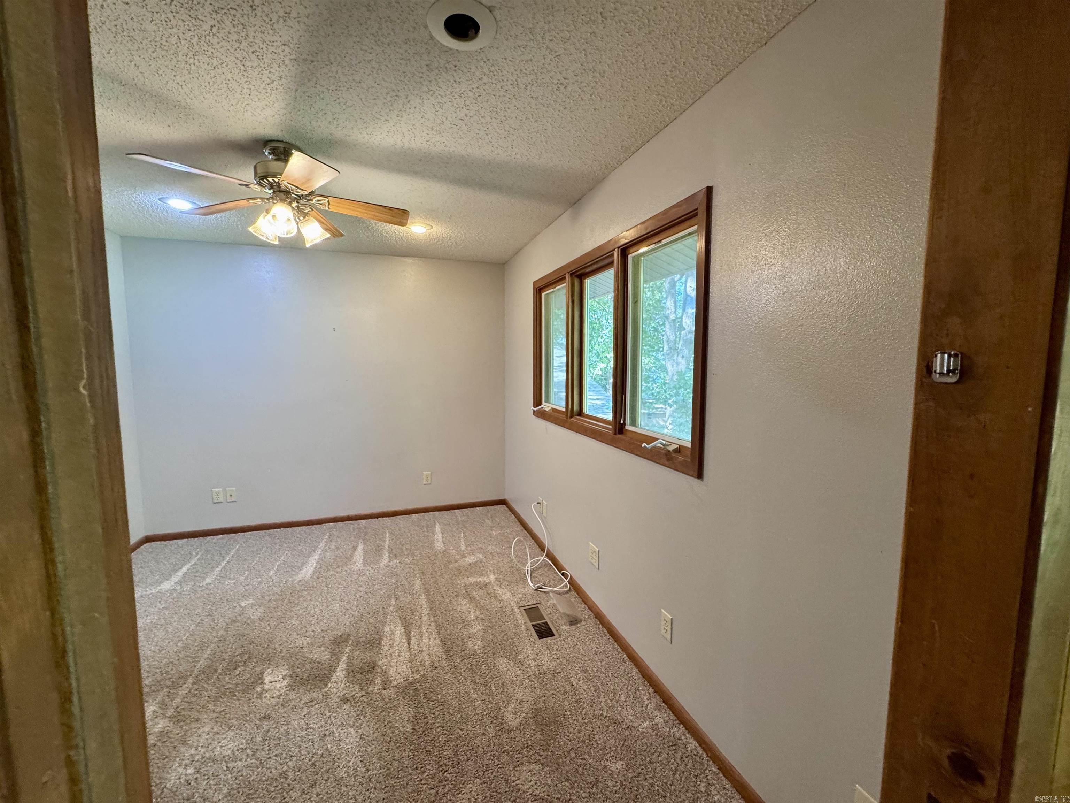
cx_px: 535
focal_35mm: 14
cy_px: 402
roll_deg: +0.2
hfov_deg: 102.1
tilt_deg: -6.0
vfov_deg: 85.7
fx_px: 433
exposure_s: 1/60
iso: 250
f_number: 2.2
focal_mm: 2.22
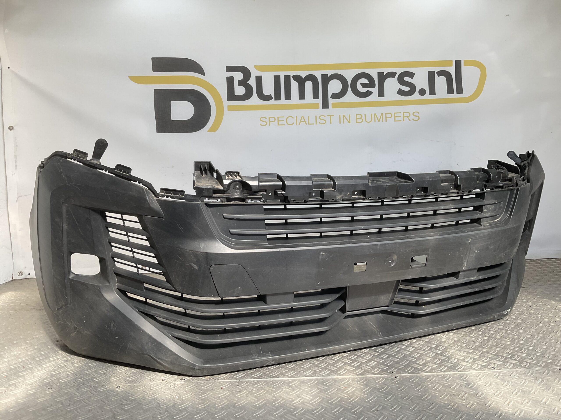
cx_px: 280
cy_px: 210
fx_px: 470
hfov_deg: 61.7
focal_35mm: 29
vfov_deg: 48.2
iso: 16
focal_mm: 3
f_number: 1.8
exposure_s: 1/265
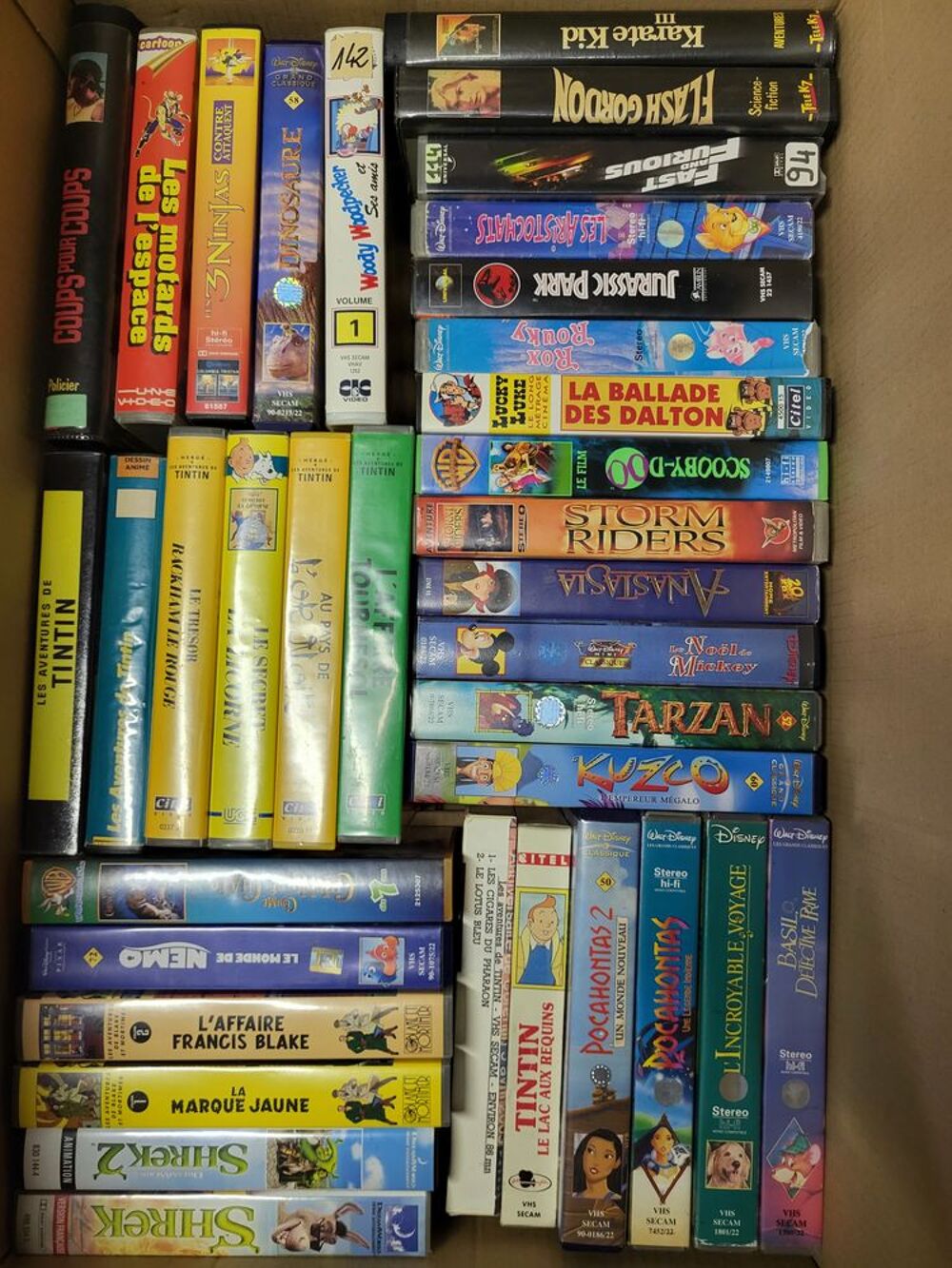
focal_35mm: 26
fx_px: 953
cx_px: 476
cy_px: 634
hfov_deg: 53.1
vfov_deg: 67.3
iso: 250
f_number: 1.8
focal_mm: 5.4
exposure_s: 1/100
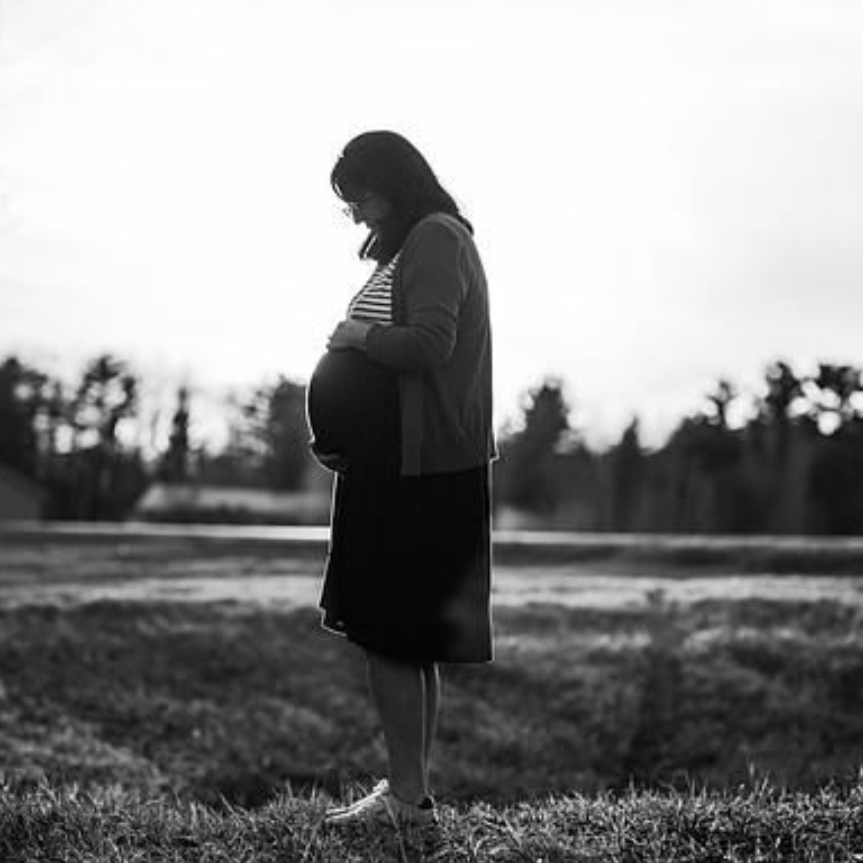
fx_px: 3074
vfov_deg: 16.0
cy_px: 430
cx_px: 407
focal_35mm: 109
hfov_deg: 16.0
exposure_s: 1/800
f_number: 2.8
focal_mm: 85
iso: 100
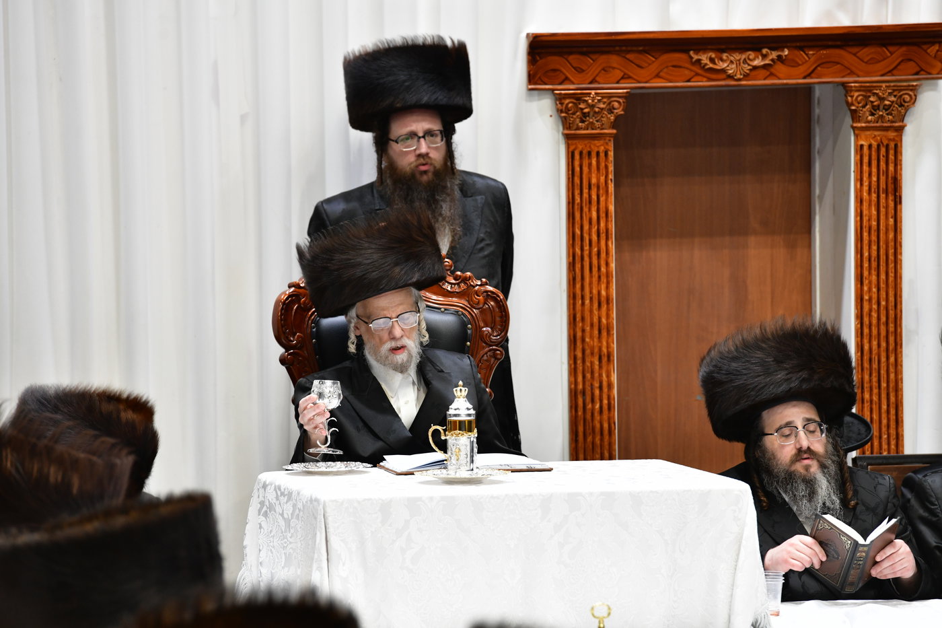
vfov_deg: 6.9
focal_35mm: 200
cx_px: 471
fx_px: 5232
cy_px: 314
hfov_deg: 10.3
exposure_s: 1/100
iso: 1600
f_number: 5.6
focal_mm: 200
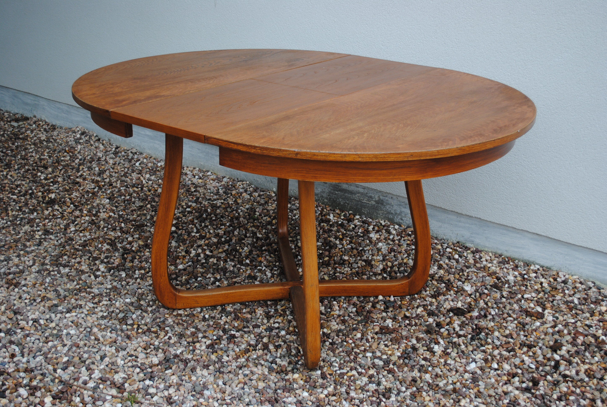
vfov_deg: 30.0
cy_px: 204
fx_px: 760
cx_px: 304
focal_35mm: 45
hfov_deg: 43.5
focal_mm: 30
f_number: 4.5
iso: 200
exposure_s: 1/60
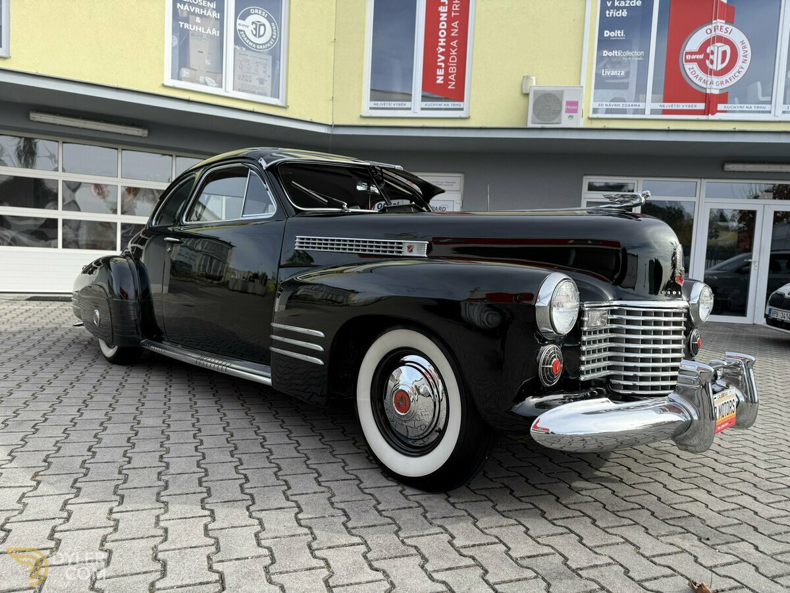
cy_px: 296
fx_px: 548
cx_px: 395
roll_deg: -3.1
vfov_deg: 56.8
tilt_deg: -4.2
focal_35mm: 24
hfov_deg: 71.6
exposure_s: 1/1618
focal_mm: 6.76
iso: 100
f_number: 1.78
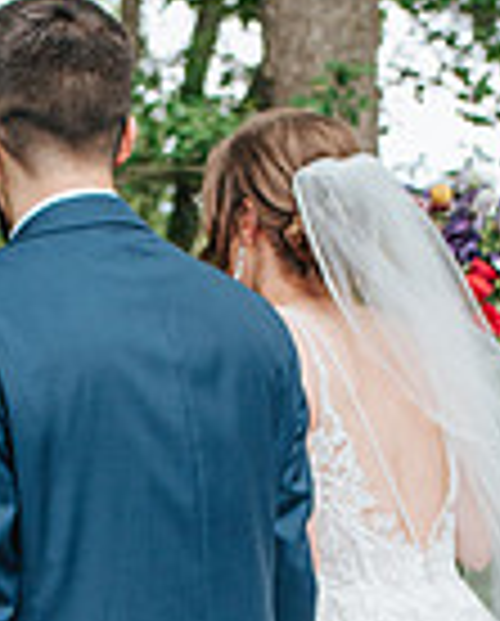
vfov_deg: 17.3
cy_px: 698
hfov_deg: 14.4
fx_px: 1973
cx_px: 194
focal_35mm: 107
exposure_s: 1/800
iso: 720
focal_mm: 35
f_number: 3.5
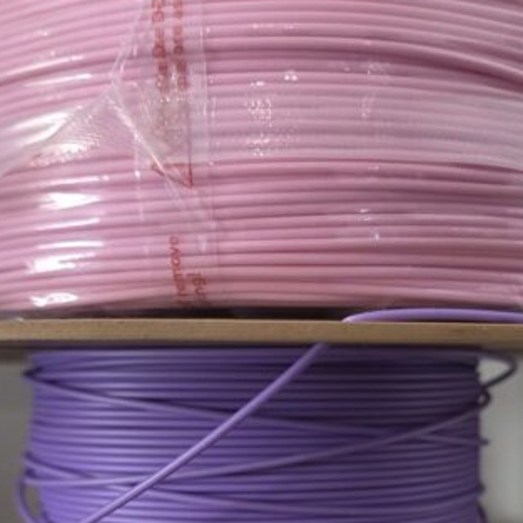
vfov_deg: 31.4
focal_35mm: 52
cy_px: 463
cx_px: 294
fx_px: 889
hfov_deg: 32.7
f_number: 1.7
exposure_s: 1/100
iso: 320
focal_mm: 6.3
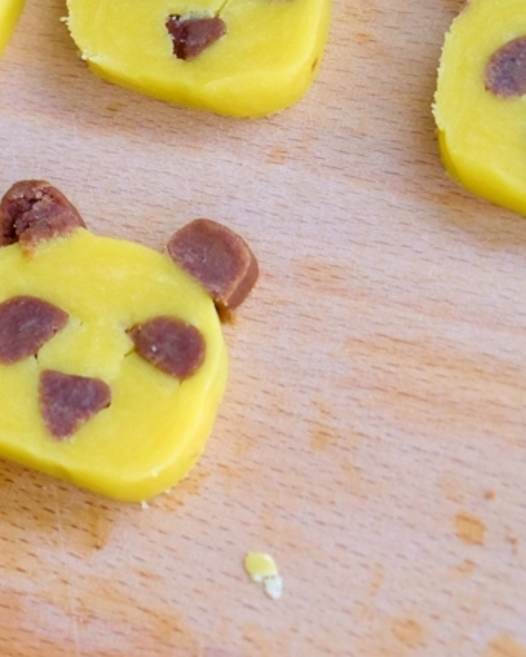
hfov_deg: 12.8
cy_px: 177
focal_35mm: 115
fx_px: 2237
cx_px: -210
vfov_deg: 16.6
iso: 1250
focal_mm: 34.3
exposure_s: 1/60
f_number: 4
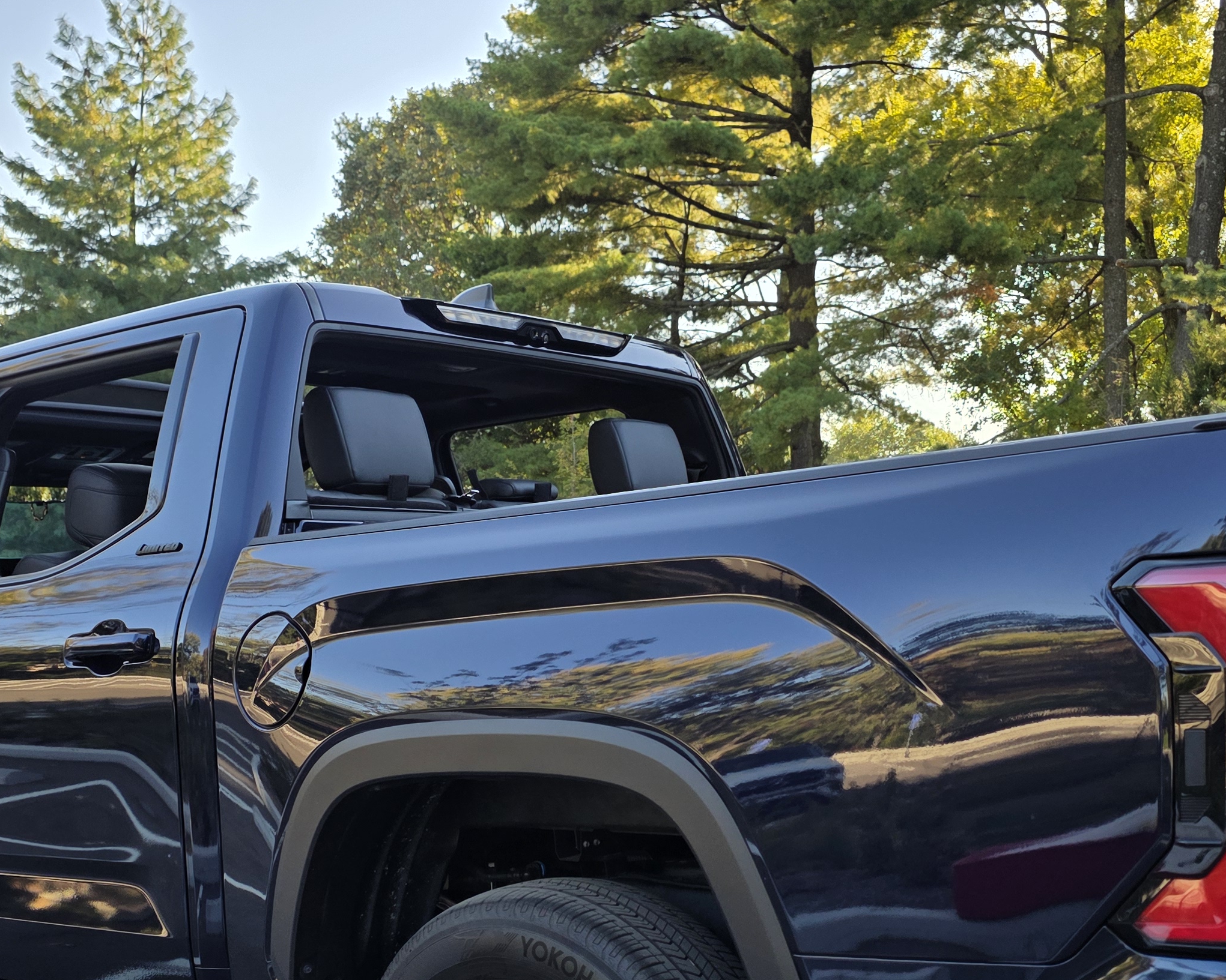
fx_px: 1597
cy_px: 743
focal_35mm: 44
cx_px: 564
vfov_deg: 33.4
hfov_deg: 42.0
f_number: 1.7
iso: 80
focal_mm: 6.3
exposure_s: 1/1437
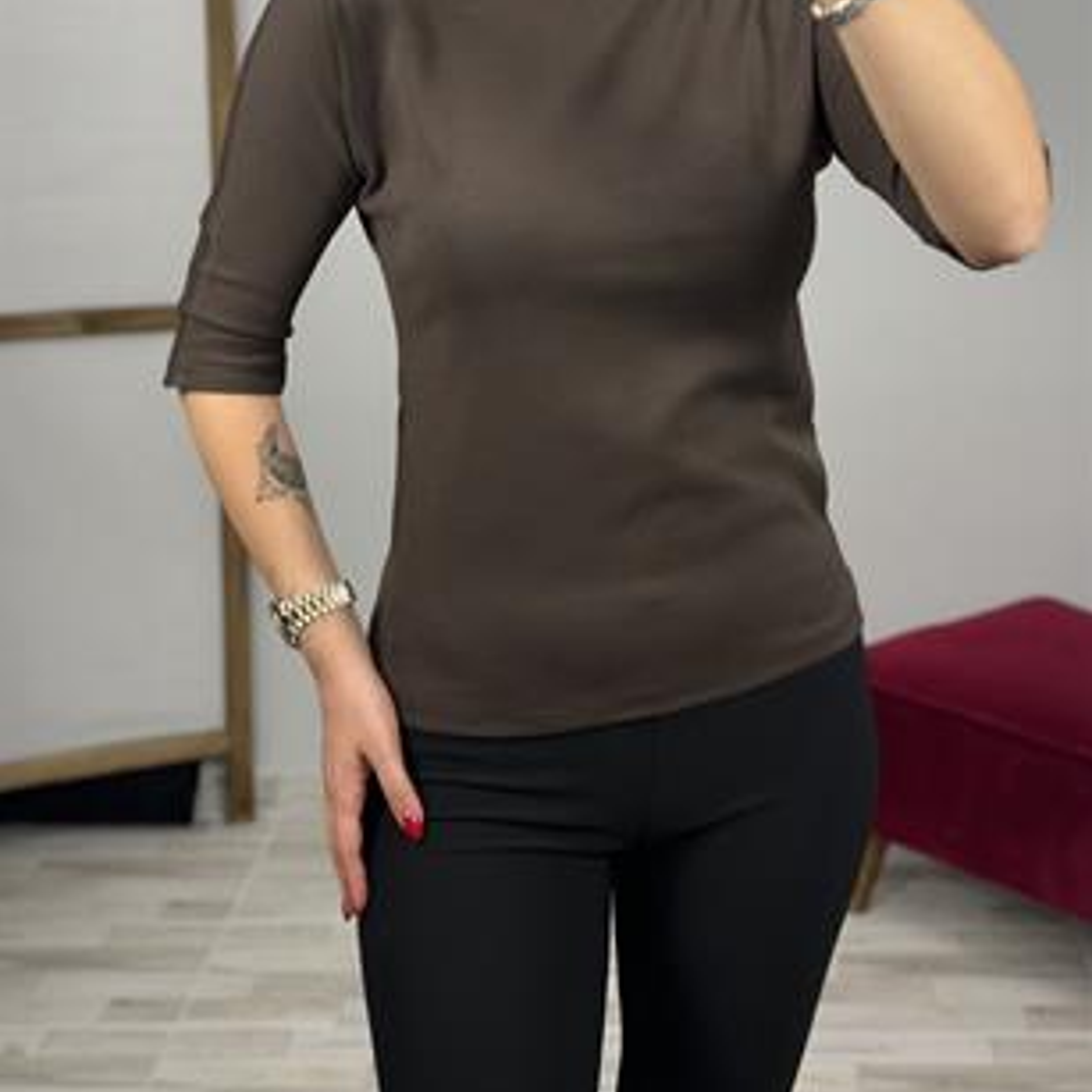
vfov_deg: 29.9
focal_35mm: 57
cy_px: 418
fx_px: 2034
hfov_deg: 30.0
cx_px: 548
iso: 160
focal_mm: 6.86
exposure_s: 1/100
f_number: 1.78
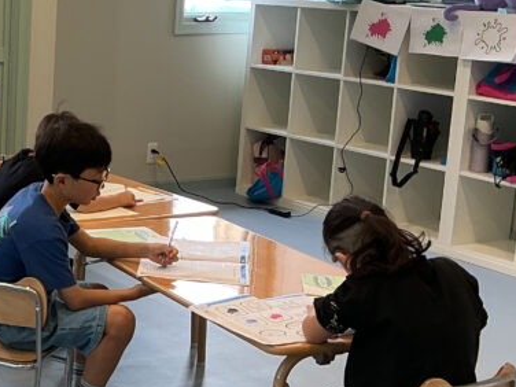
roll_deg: -1.1
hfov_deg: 23.1
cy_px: 173
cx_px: -63
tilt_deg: -11.5
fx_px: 1178
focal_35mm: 79
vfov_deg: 18.7
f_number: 1.8
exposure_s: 1/120
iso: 64
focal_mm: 3
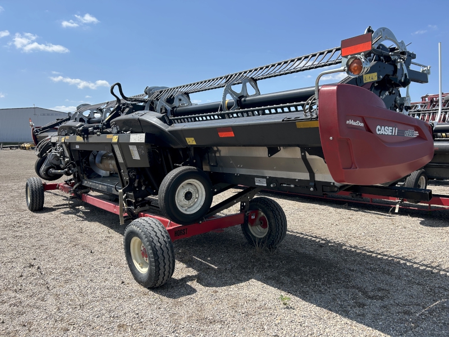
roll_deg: +1.5
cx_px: 224
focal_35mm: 26
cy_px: 168
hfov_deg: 67.3
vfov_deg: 53.1
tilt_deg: -4.2
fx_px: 337
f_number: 1.5
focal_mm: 5.7
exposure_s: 1/3077
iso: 50
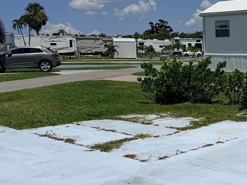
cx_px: 234
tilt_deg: -8.1
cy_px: 108
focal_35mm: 55
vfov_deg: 26.5
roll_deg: +0.9
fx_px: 392
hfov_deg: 32.7
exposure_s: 1/17544
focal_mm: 6.76
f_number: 1.78
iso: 80
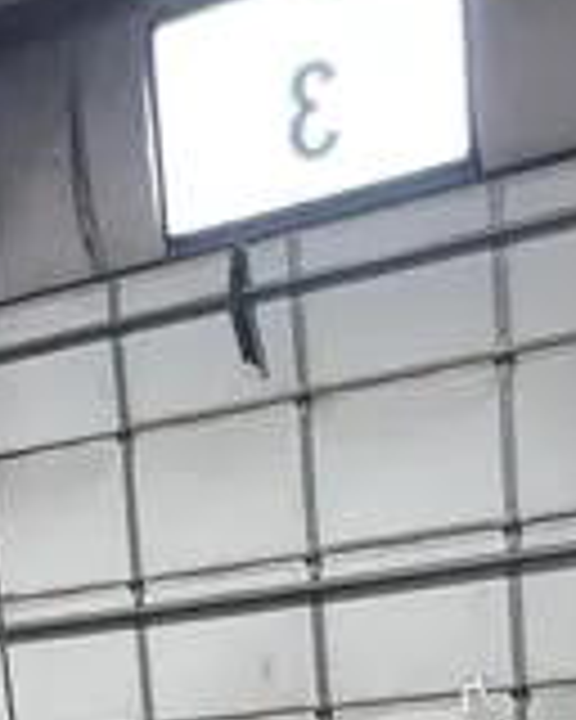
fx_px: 2472
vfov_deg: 13.7
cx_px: 644
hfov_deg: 13.0
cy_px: 1510
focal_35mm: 116
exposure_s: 1/60
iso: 80
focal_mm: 5.1
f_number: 1.6
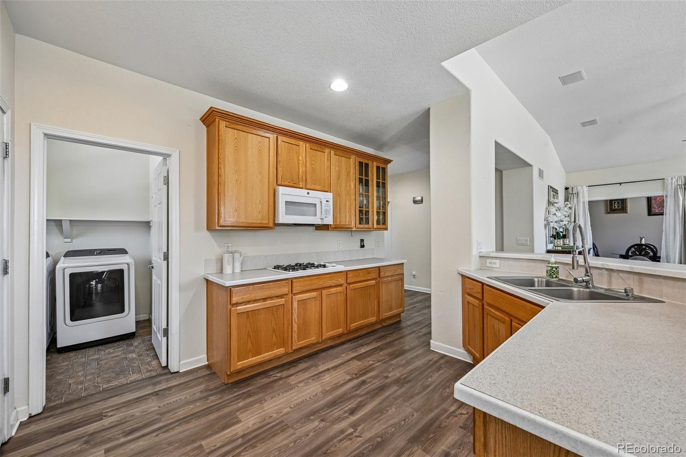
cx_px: 343
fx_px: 267
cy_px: 228
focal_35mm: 14
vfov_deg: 81.2
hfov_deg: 104.3
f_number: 10
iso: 400
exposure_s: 1/8
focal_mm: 14
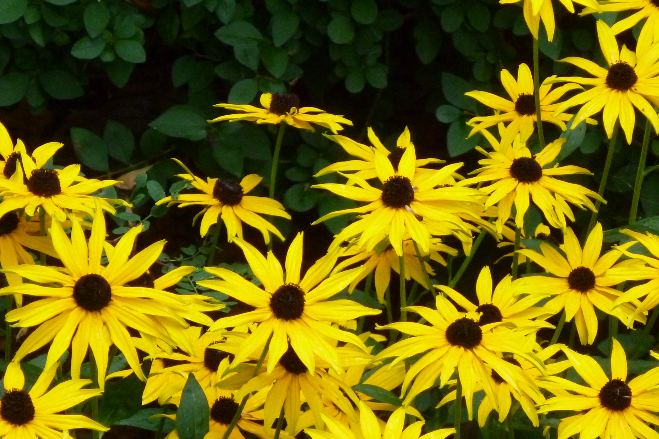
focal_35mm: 229
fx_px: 4192
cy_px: 396
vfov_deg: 6.0
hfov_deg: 9.0
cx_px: 427
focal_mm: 23.6
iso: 400
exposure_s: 1/50
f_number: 5
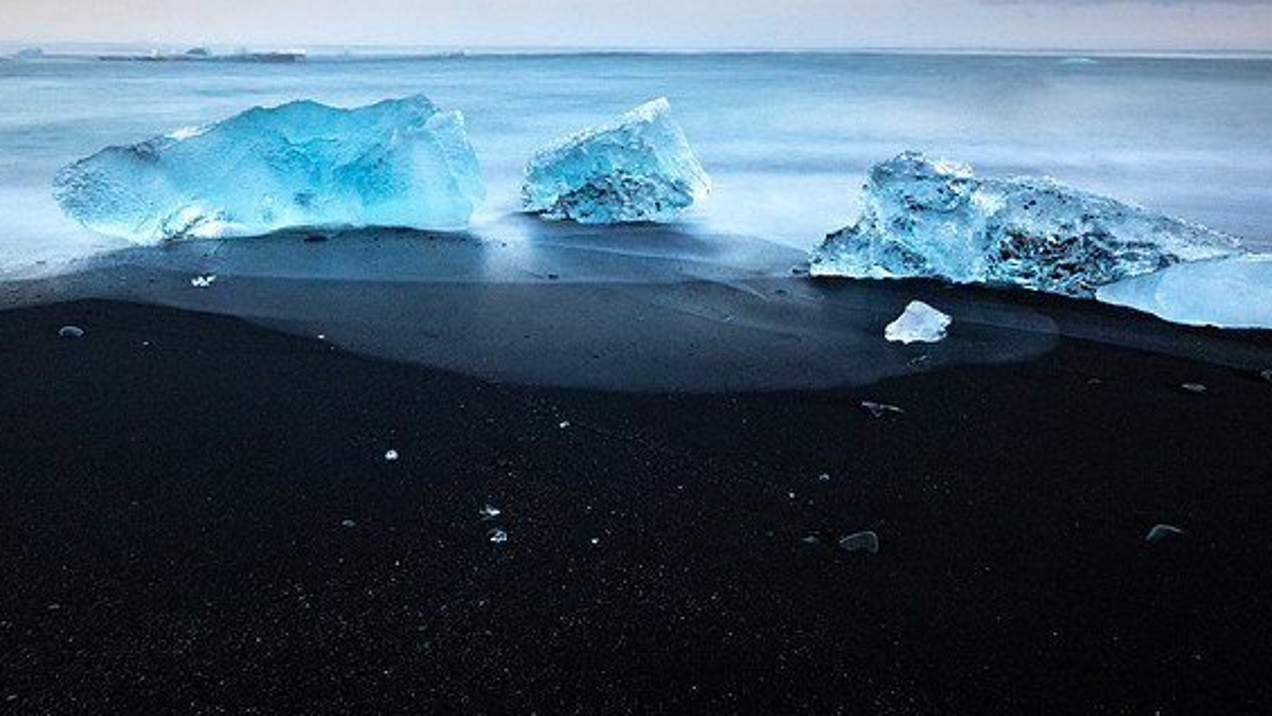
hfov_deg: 66.1
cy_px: 325
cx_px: 637
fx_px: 978
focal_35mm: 29
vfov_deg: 40.2
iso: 200
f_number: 22
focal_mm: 12
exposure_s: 40
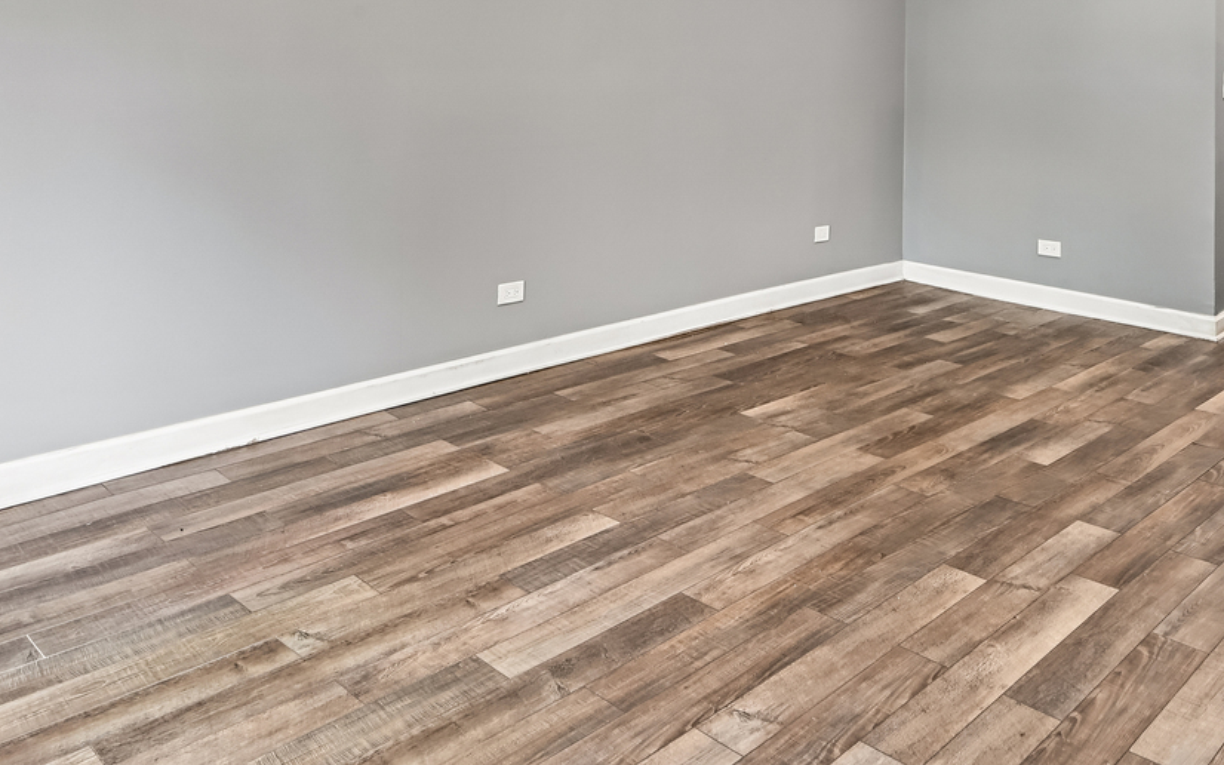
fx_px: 1067
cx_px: 717
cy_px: 80
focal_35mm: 32
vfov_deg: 37.0
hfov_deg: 59.3
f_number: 13
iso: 400
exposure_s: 1/5
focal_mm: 16
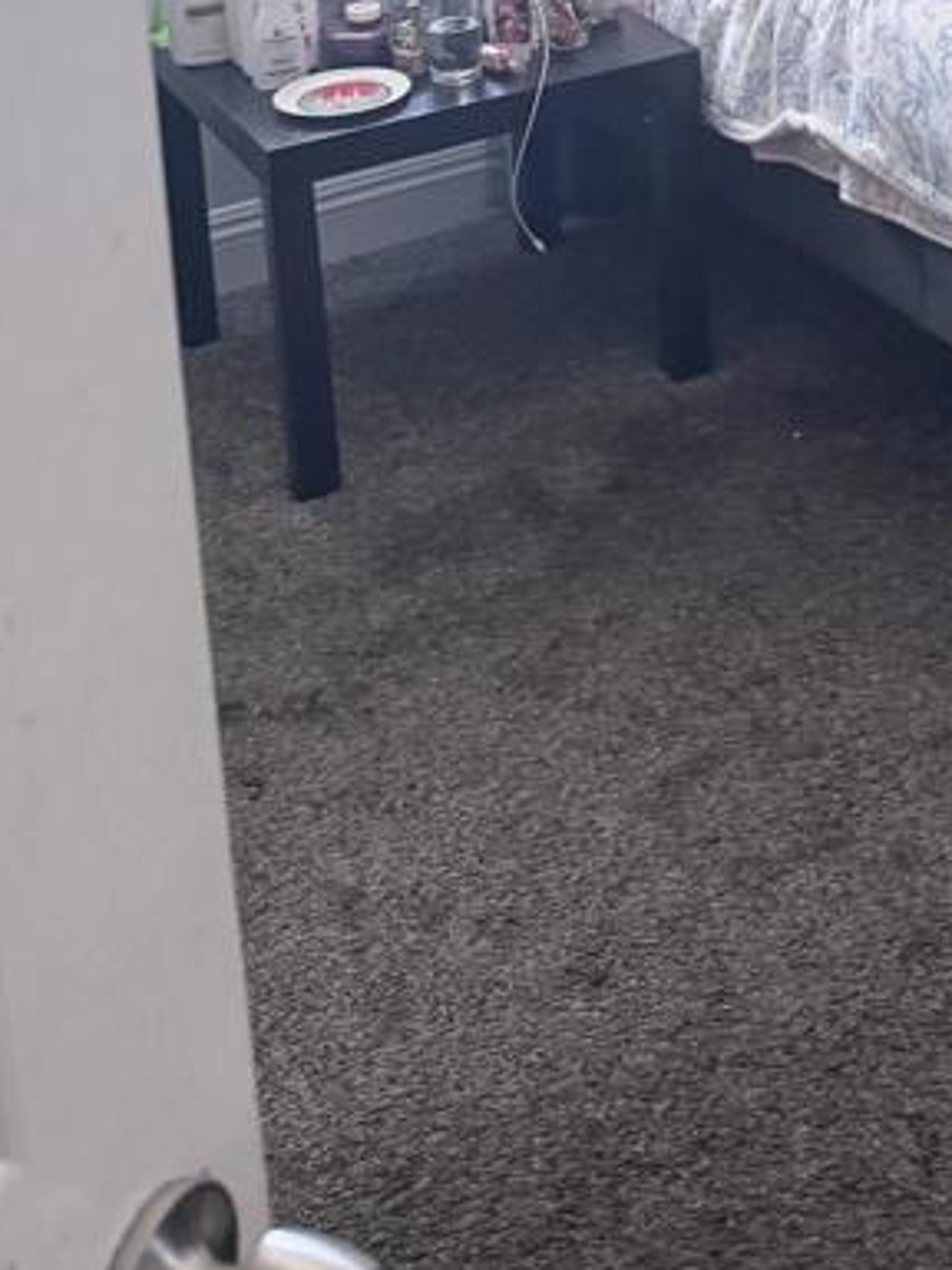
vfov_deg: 26.7
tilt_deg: -11.4
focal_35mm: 64
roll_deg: -0.5
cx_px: 988
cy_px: -275
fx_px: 2347
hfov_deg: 22.0
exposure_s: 1/60
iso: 250
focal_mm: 6.76
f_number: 1.78
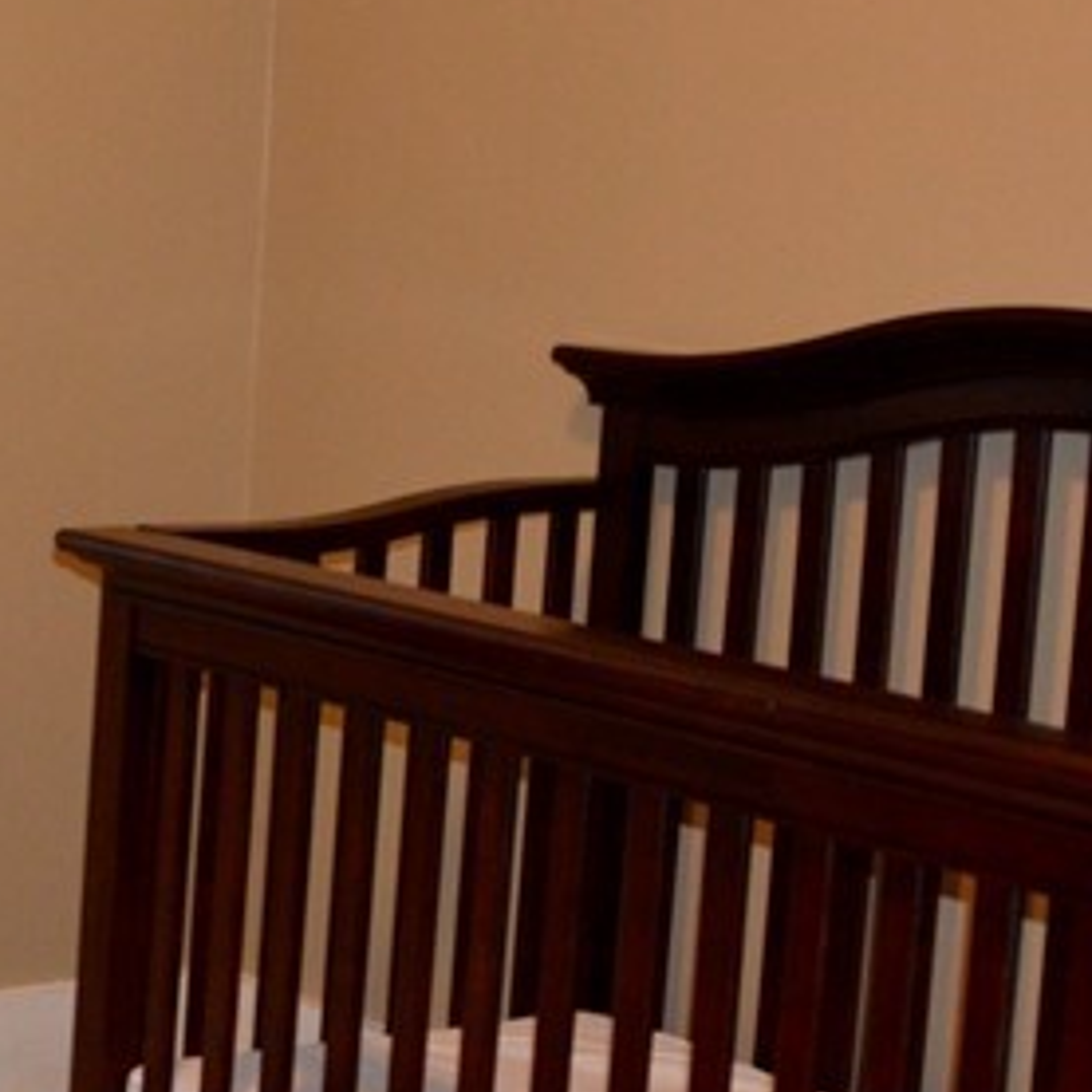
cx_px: -290
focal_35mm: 90
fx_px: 3212
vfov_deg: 19.1
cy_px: 223
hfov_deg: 18.1
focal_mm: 18
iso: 800
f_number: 3.5
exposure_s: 1/60
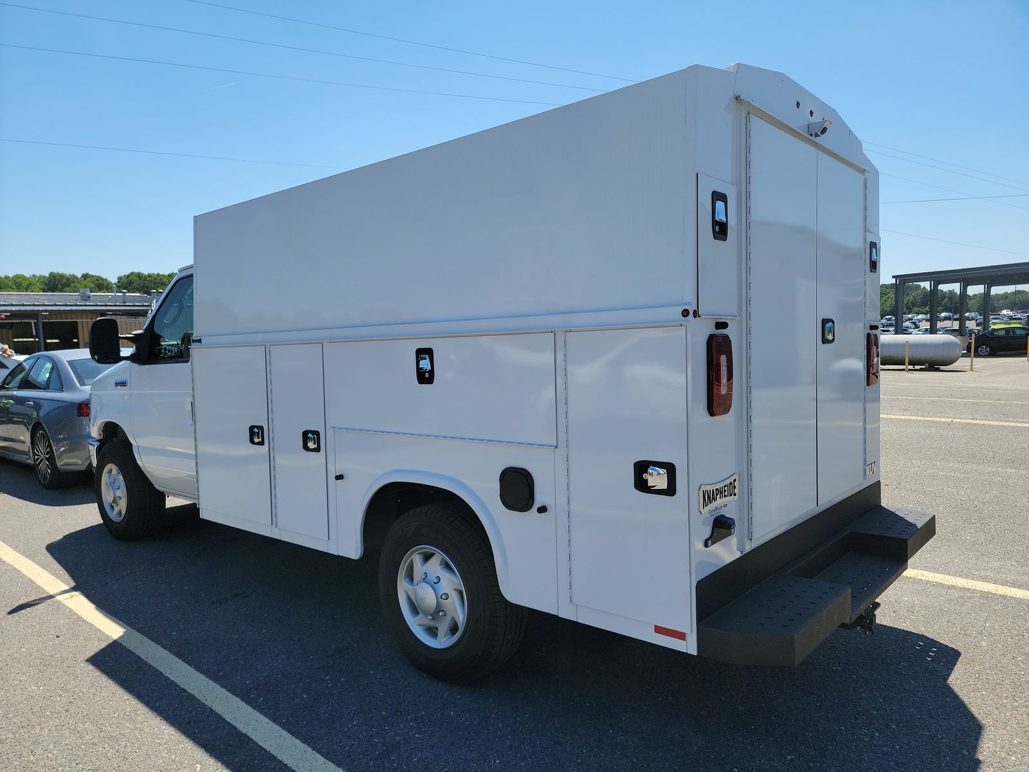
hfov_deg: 71.6
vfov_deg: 56.8
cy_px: 386
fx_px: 713
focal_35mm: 24
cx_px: 514
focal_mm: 6.7
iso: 50
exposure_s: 1/849
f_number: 1.8
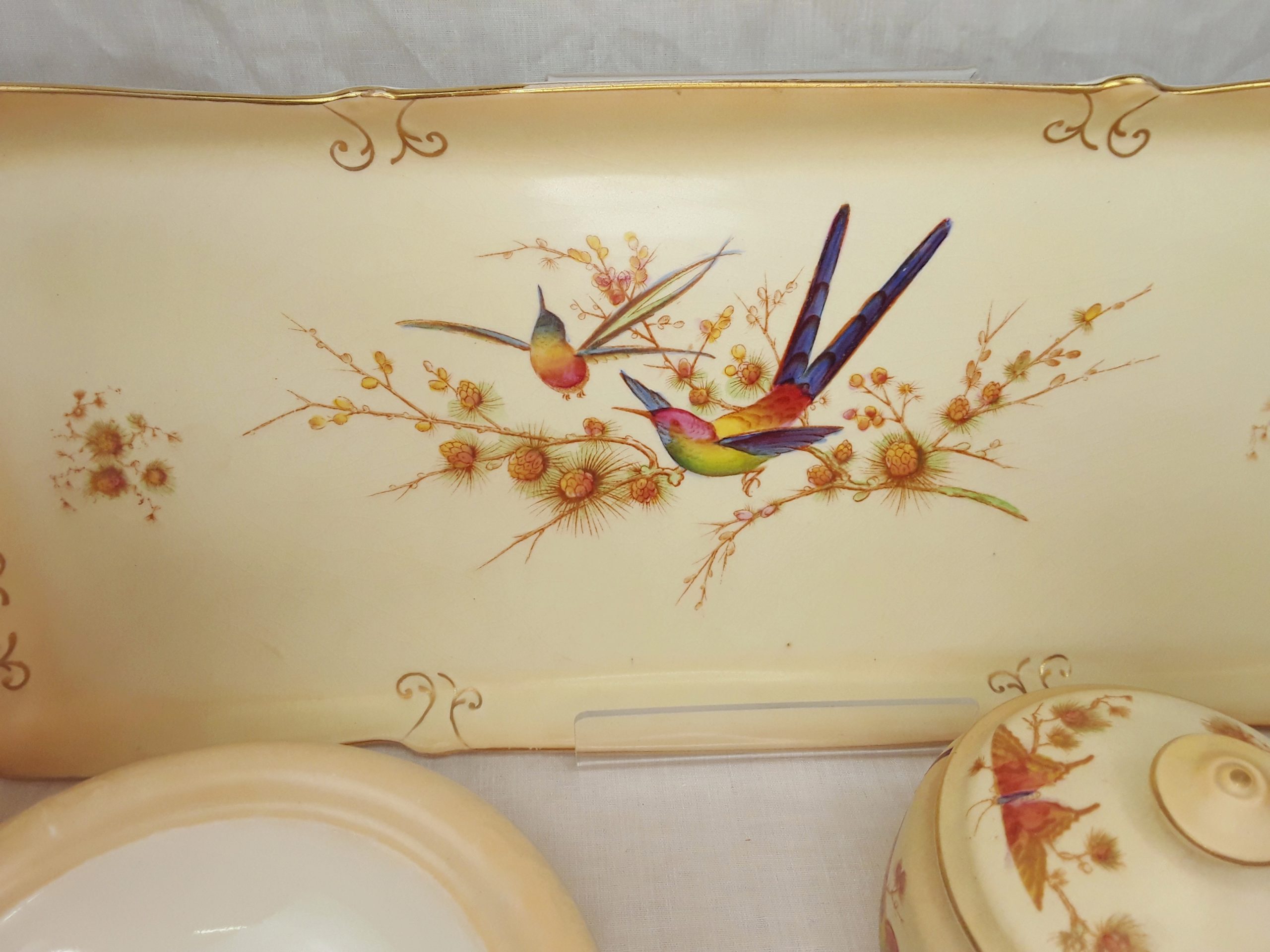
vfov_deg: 51.4
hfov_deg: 65.3
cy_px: 476
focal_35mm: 27
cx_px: 635
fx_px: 991
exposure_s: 1/176
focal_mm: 2.91
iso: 40
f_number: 1.9
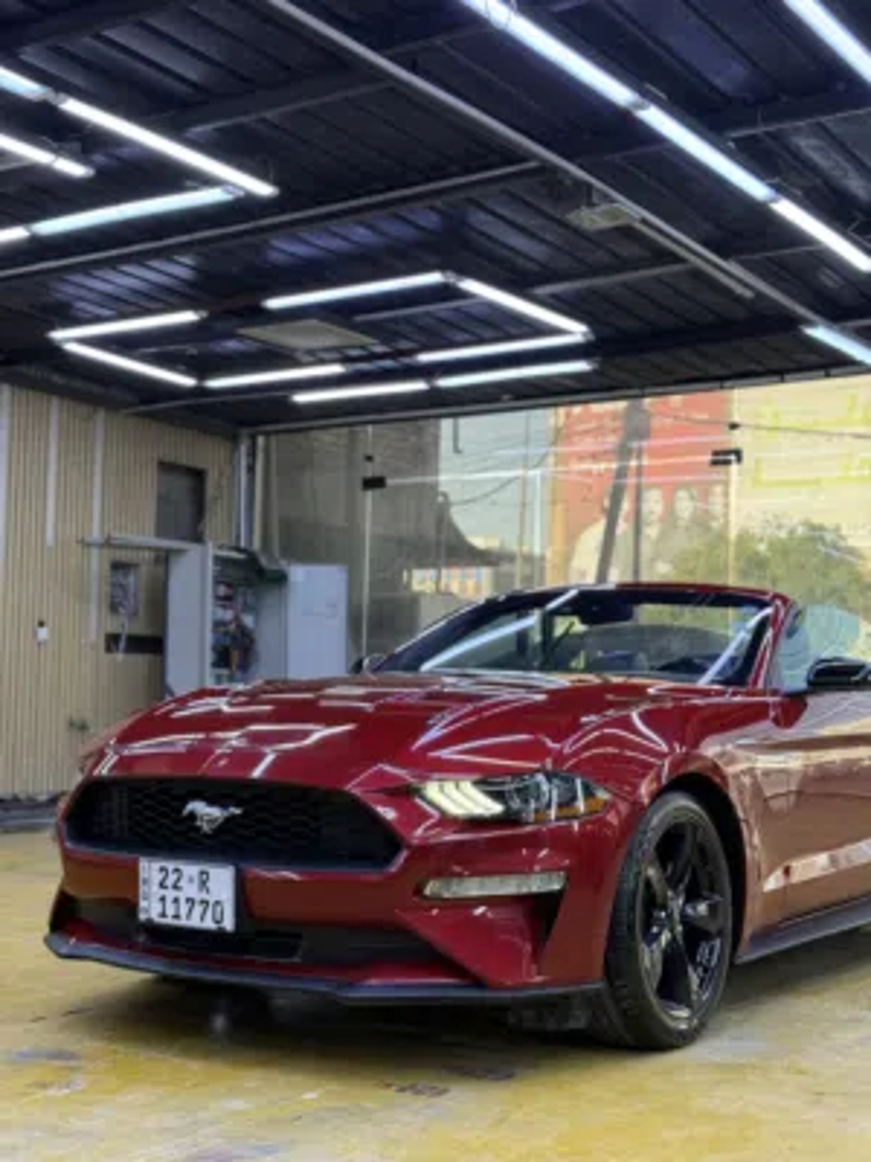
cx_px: 436
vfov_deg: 39.7
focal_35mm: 48
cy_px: 581
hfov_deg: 30.3
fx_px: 1610
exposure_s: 1/247
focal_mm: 6.76
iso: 100
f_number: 1.78
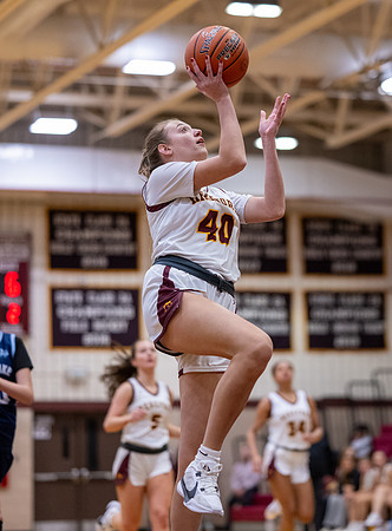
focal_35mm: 135
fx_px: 2057
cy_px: 241
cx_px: 261
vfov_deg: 14.7
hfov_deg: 10.9
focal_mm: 85
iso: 2000
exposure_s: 1/1250
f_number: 1.8
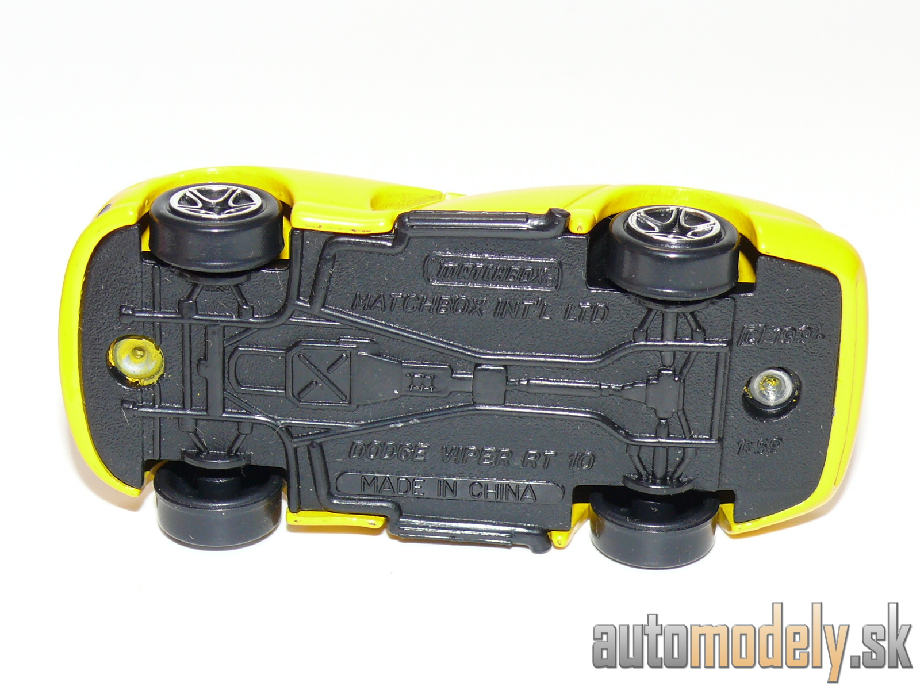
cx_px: 460
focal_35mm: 102
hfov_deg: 19.3
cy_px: 345
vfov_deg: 14.5
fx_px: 2711
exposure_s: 1/30
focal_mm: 13.3
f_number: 4
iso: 100
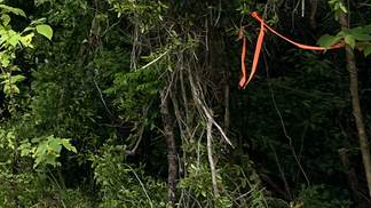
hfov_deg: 16.7
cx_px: -246
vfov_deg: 10.3
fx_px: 1101
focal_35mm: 112
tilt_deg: +9.4
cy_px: -138
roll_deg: -1.3
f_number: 1.5
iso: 50
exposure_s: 1/687
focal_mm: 5.7
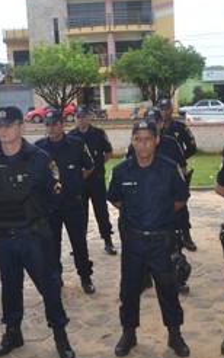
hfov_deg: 23.1
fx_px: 546
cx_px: 153
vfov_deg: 36.2
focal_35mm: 56
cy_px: 202
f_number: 4
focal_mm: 20
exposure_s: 1/200
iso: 100
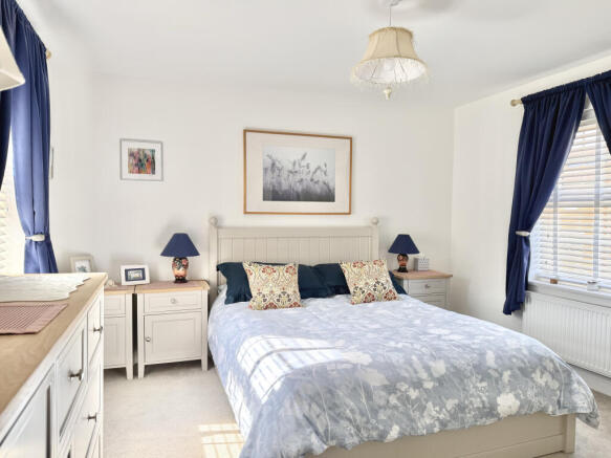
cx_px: 306
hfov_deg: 71.6
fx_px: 424
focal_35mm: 24
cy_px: 229
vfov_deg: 56.8
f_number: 1.78
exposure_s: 1/249
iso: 80
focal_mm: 6.76
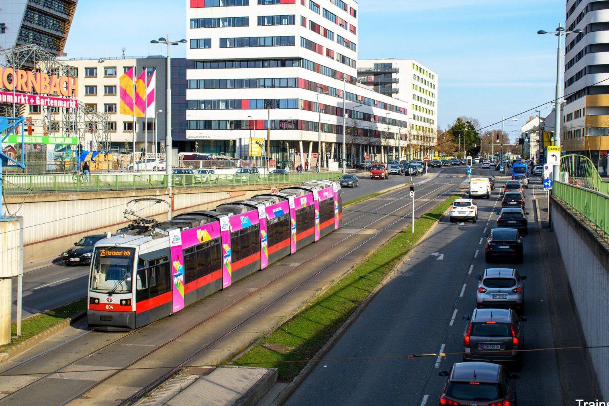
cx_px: 311
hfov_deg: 35.0
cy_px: 171
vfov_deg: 23.8
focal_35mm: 57
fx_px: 964
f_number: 8
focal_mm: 30
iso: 160
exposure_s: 1/750
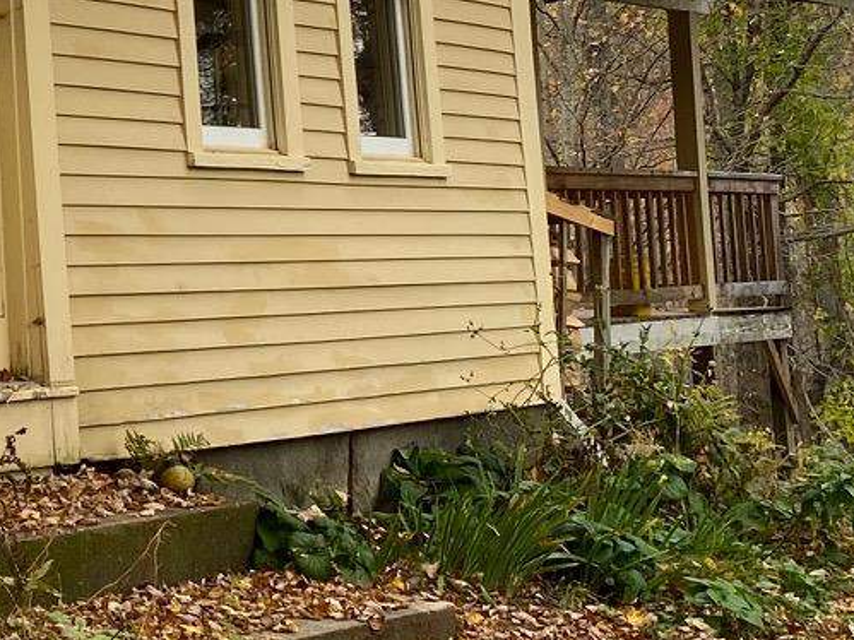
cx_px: -418
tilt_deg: +7.1
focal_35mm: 105
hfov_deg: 17.0
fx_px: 2590
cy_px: -50
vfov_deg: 13.8
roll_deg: +1.4
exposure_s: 1/139
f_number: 1.8
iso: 32
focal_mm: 4.25
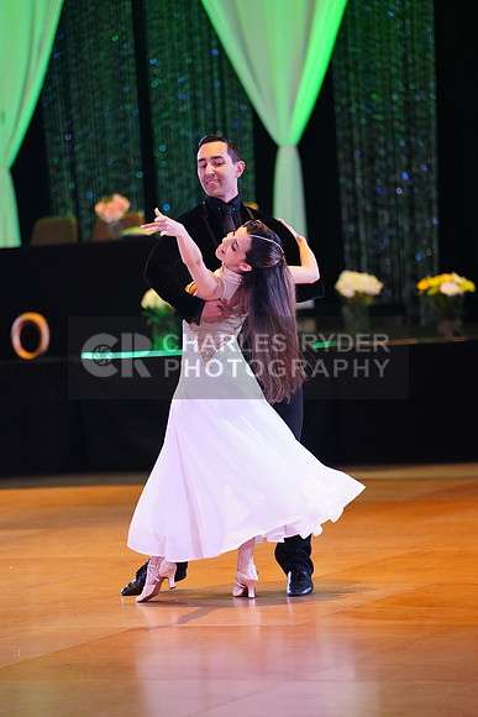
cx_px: 239
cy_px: 358
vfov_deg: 13.0
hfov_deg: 8.7
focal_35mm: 158
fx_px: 3145
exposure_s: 1/400
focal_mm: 158
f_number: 2.8
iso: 5000
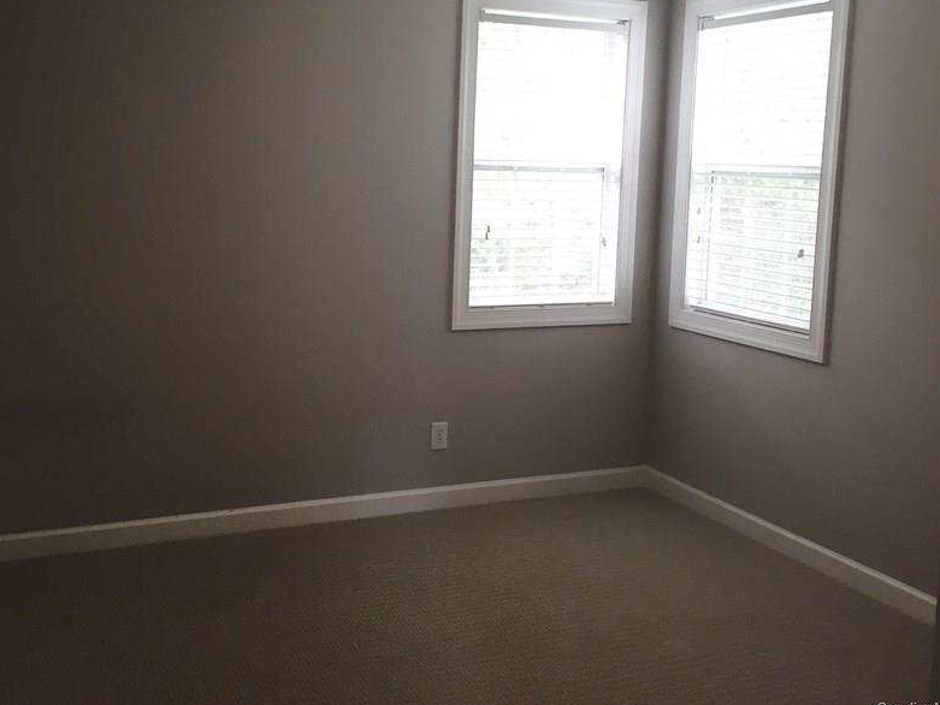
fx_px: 1032
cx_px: 398
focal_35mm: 38
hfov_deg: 48.8
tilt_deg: -5.2
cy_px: 259
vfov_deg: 37.5
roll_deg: -2.9
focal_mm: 4.15
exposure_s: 1/30
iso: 40
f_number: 2.2
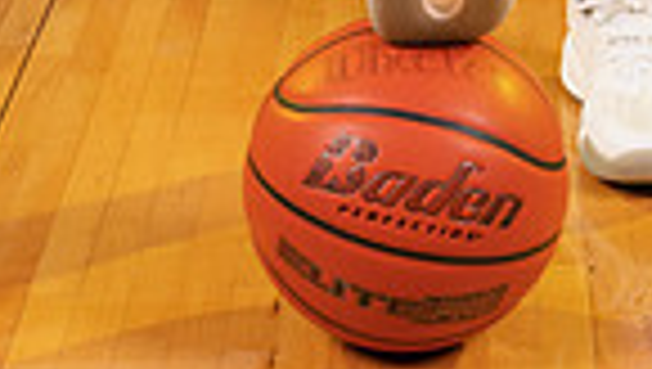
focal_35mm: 169
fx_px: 2926
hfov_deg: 12.7
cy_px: -540
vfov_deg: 6.8
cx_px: 517
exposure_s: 1/320
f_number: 7.1
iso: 320
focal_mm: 52
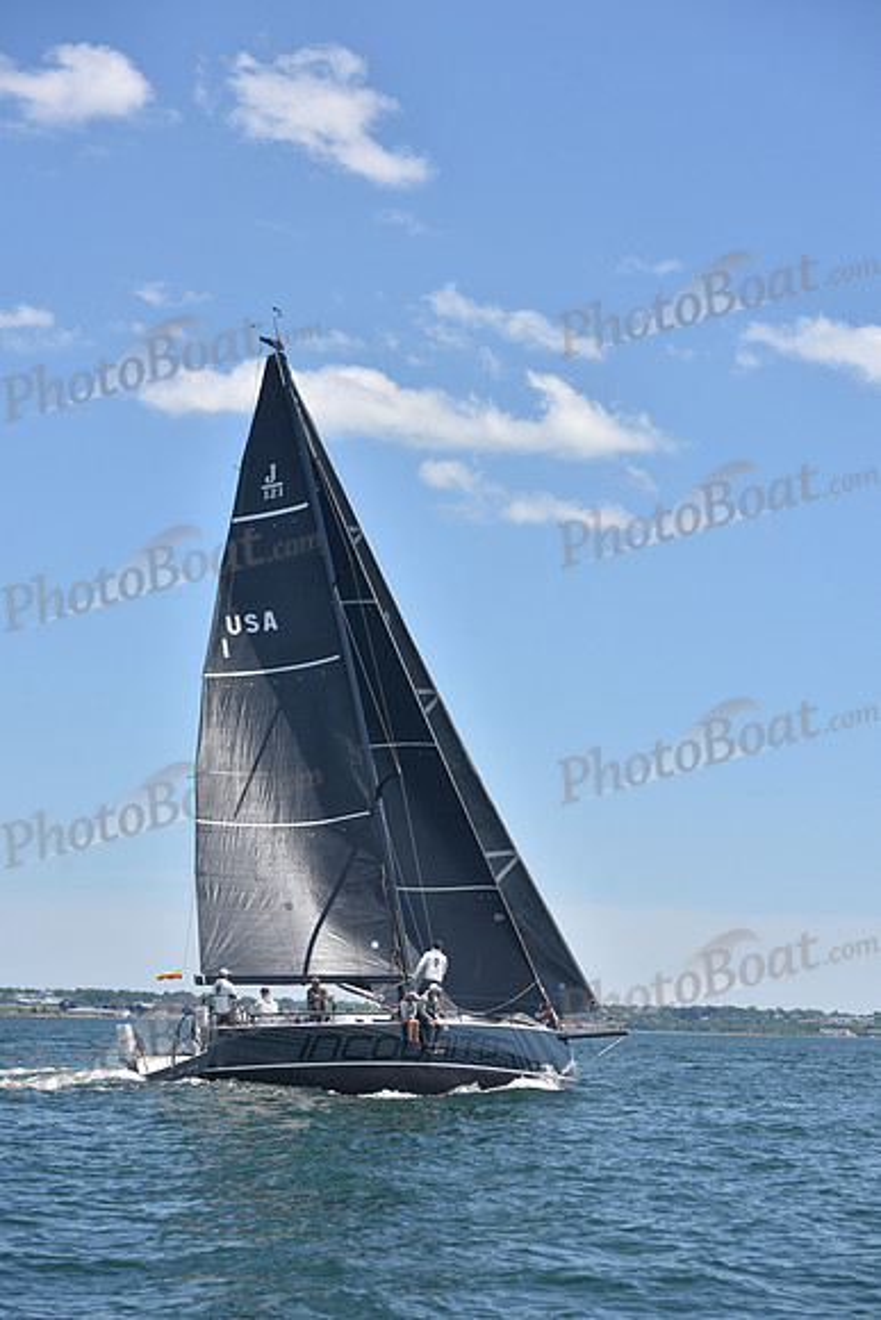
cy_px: 660
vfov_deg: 26.0
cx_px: 440
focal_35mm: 78
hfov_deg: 17.5
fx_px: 2861
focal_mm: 78
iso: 320
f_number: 5.6
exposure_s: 1/800
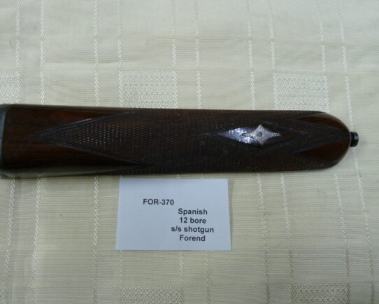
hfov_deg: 63.9
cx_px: 171
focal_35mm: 27
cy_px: 155
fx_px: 303
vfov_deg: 53.2
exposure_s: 1/30
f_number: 3.3
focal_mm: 4.1
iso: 250
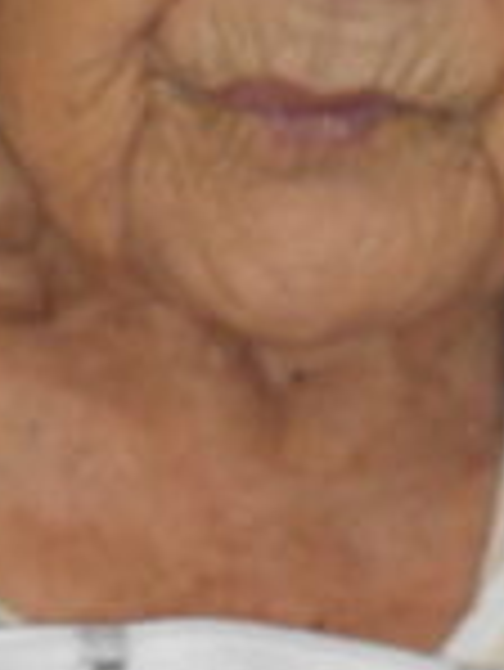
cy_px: 256
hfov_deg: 5.6
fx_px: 5137
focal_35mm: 265
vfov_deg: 7.5
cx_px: 292
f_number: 5.3
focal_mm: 11.6
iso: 200
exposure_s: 1/60
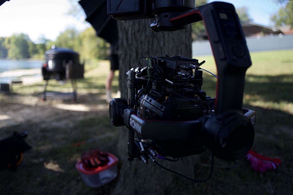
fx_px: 228
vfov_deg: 46.4
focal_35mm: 28
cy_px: 98
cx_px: 146
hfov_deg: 65.5
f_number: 1.7
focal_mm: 28
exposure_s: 1/500
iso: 50
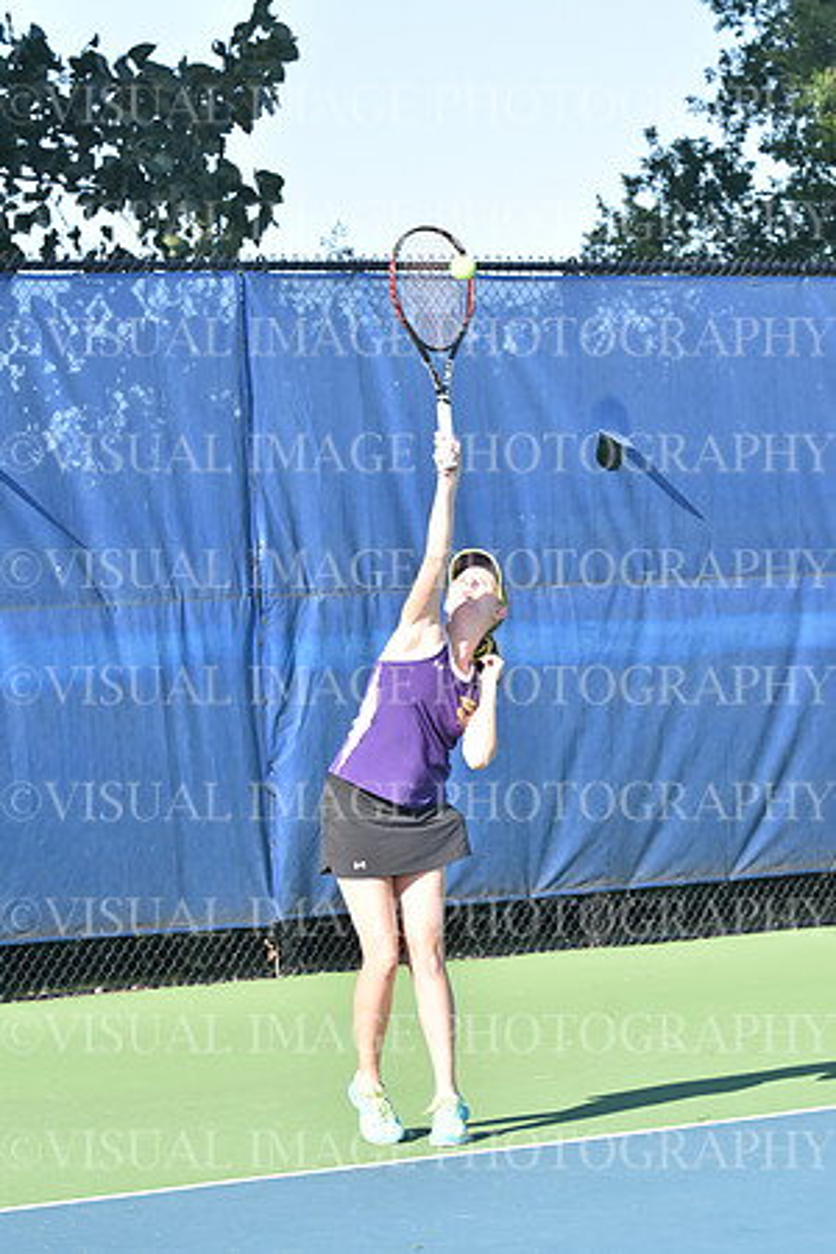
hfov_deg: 8.7
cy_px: 627
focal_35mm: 158
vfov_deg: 13.0
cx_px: 418
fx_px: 5486
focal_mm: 105
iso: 800
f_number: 7.1
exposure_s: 1/1000
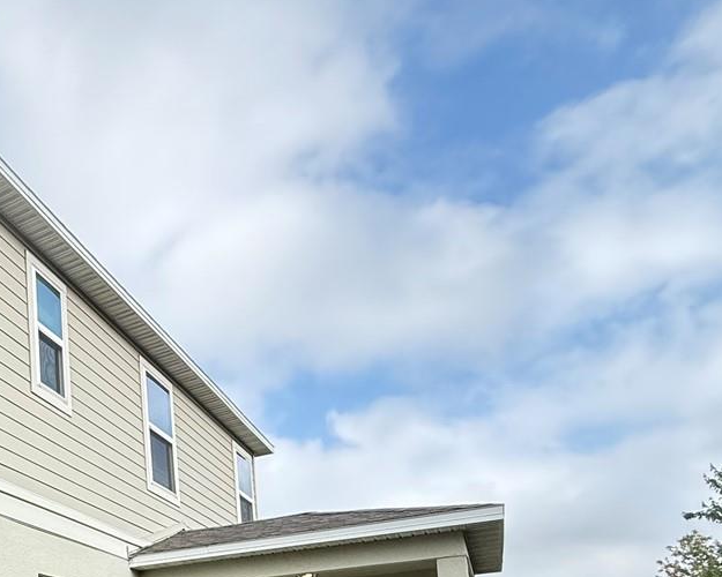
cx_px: -31
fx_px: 748
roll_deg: +1.3
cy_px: 610
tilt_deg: +7.8
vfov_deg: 36.7
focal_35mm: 35
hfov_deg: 42.8
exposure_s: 1/590
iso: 64
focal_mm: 2.22
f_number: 2.2
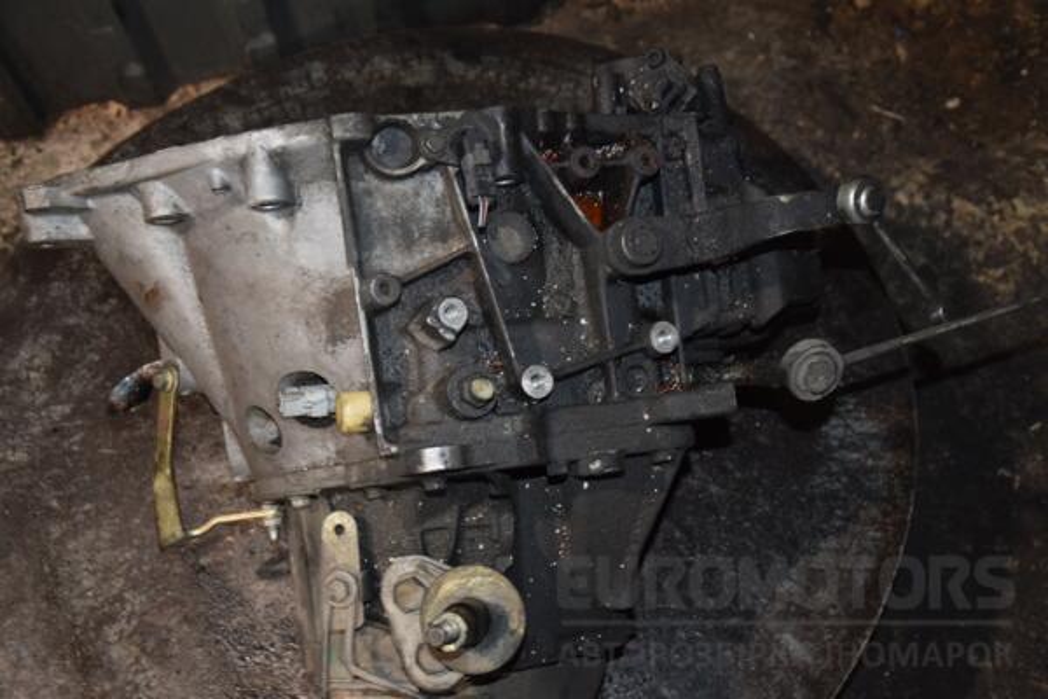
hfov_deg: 38.9
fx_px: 1485
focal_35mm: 51
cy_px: 350
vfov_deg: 26.5
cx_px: 524
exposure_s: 1/60
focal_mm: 34
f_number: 5
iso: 800
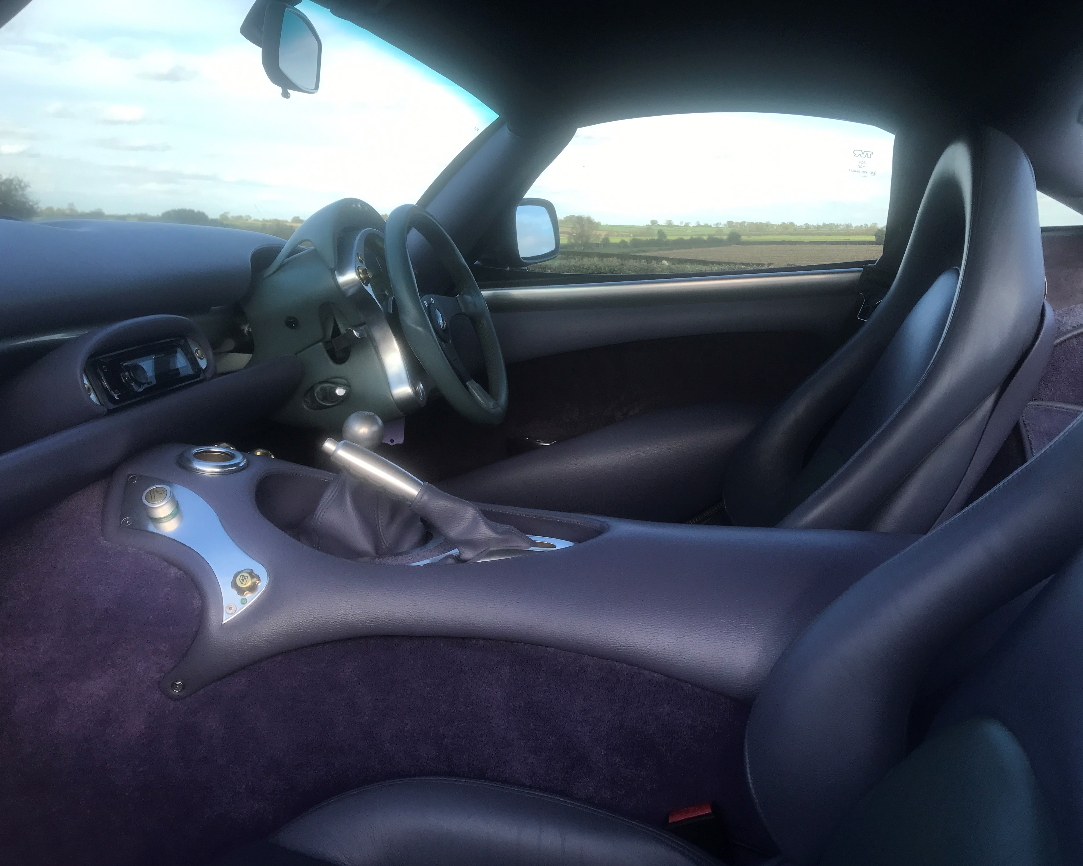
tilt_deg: -9.8
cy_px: 429
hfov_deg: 58.8
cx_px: 564
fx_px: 962
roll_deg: -2.3
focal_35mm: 30
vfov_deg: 48.5
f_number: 1.8
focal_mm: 3.99
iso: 20
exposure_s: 1/626
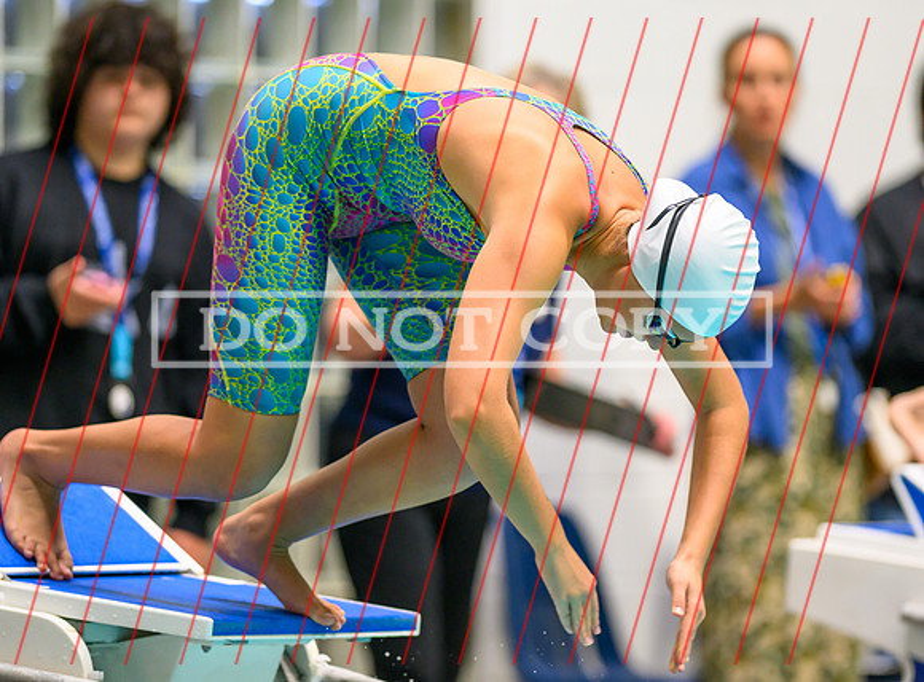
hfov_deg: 5.6
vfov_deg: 4.1
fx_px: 9463
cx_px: 474
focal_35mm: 357
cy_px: 307
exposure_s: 1/1000
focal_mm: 300
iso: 2500
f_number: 2.8
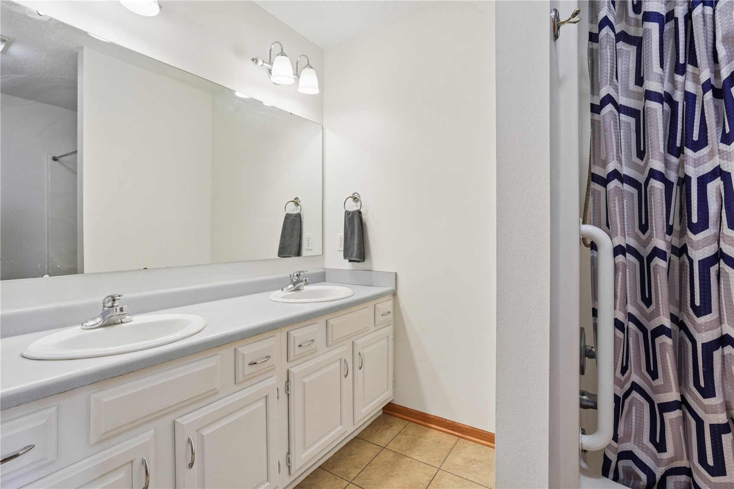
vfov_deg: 73.7
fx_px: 326
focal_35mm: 16
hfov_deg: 96.7
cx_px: 367
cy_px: 244
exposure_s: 1/25
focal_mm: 16
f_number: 9
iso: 640
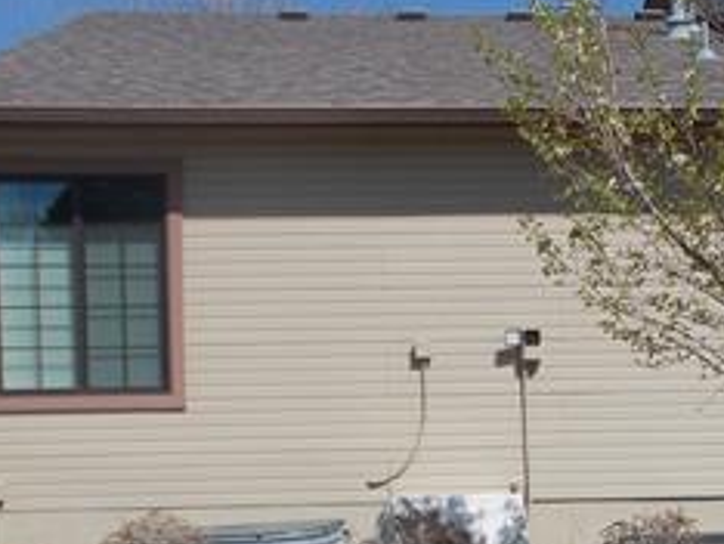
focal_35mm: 71
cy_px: 495
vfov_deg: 20.3
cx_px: 529
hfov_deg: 27.1
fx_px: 1487
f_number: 8
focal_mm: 4.6
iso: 80
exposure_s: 1/250
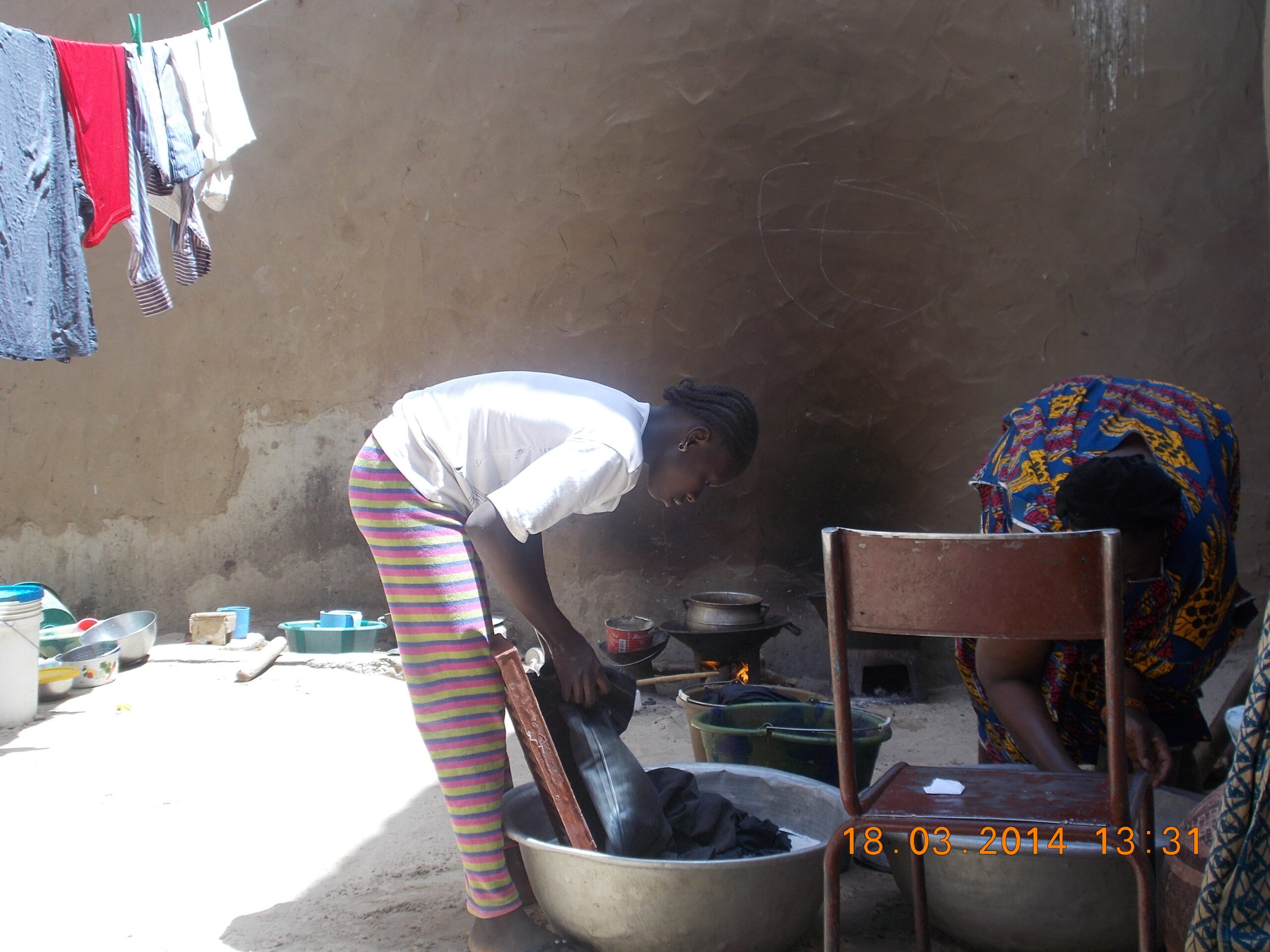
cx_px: 635
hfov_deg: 42.9
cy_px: 476
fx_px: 1614
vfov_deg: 32.9
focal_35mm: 44
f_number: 4.2
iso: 80
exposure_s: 1/160
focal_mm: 7.9
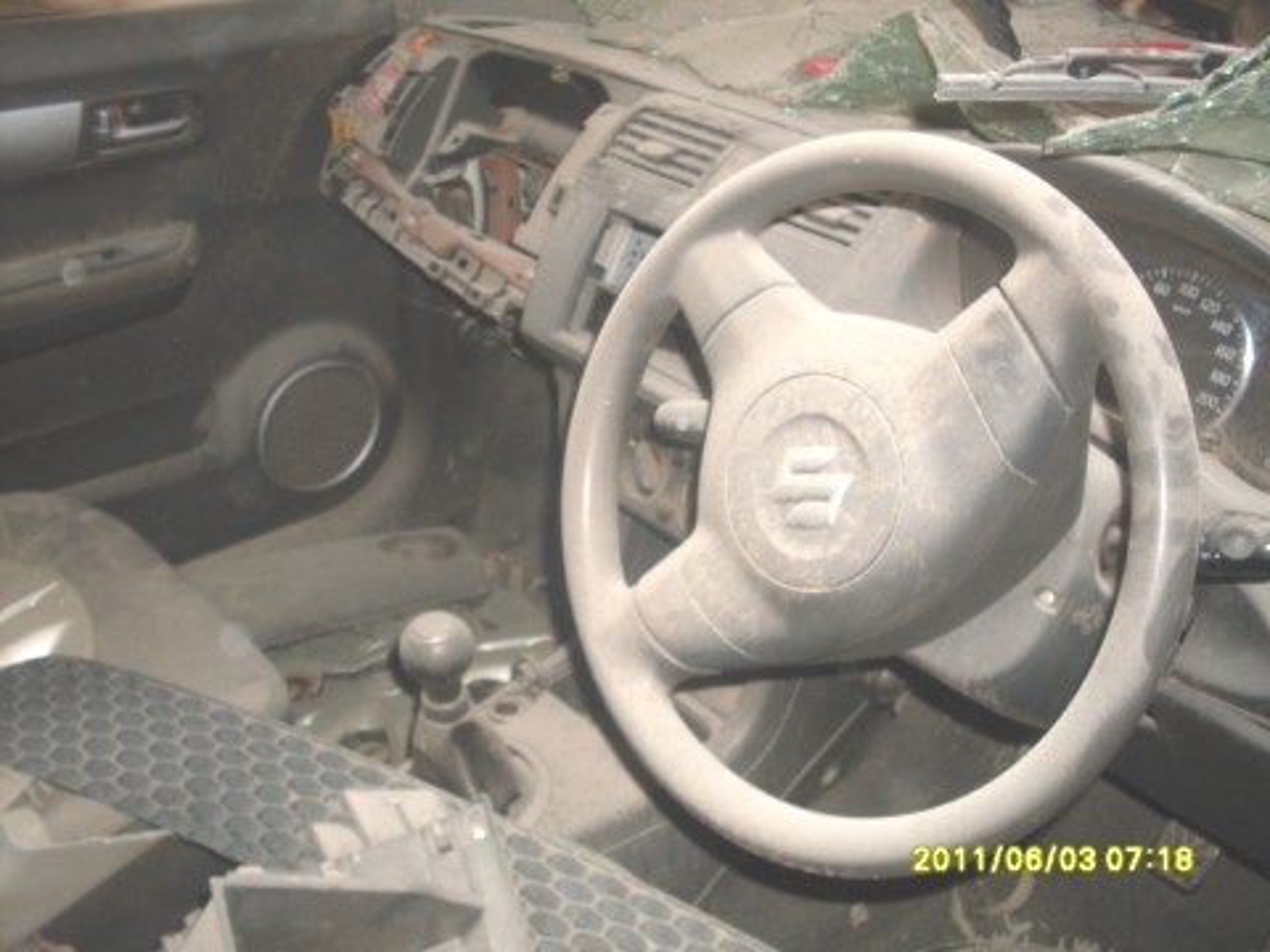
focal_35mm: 38
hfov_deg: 49.0
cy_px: 476
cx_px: 635
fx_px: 1394
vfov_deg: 37.7
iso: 100
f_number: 2.8
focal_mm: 6.3
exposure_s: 1/45
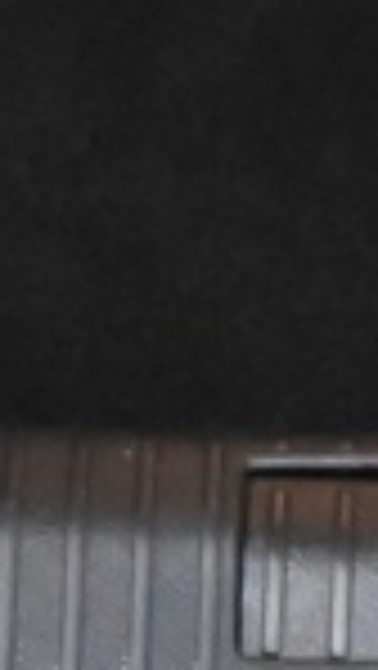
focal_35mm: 342
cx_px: 490
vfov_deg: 6.2
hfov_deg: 3.6
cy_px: -540
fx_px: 6084
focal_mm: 20
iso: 6400
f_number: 5
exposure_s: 1/100
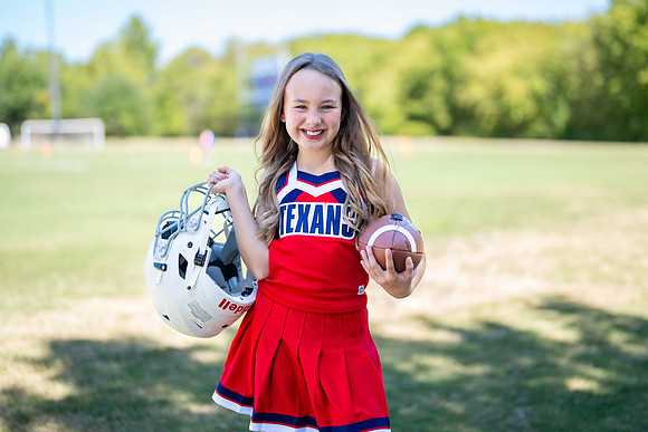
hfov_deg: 35.9
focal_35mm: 56
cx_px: 330
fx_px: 1000
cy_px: 201
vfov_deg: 24.4
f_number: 1.2
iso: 100
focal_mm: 50
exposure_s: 1/1250
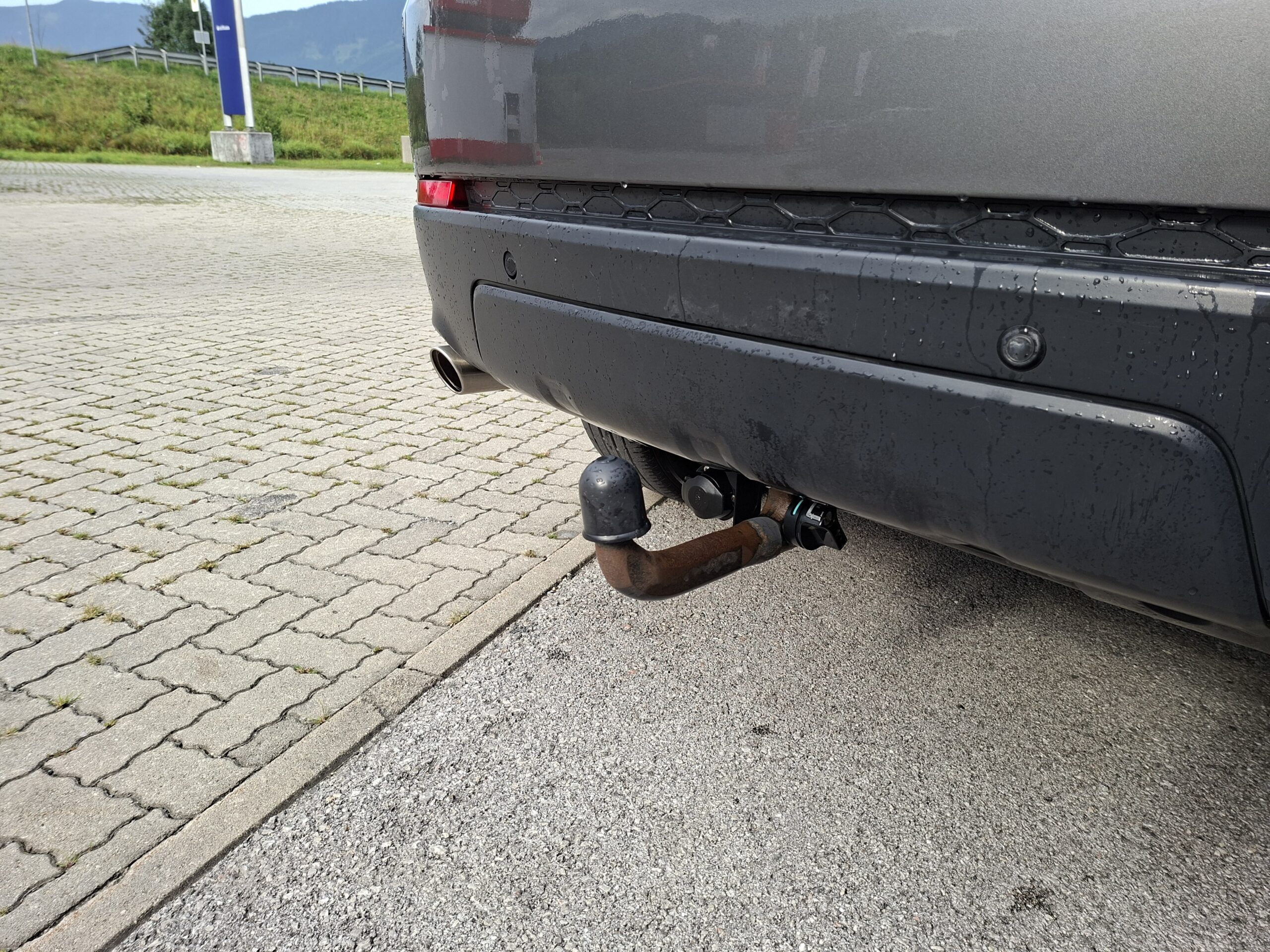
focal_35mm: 23
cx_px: 635
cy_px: 476
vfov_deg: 58.9
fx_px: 844
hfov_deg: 73.9
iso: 50
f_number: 1.8
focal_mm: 5.54
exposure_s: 1/368
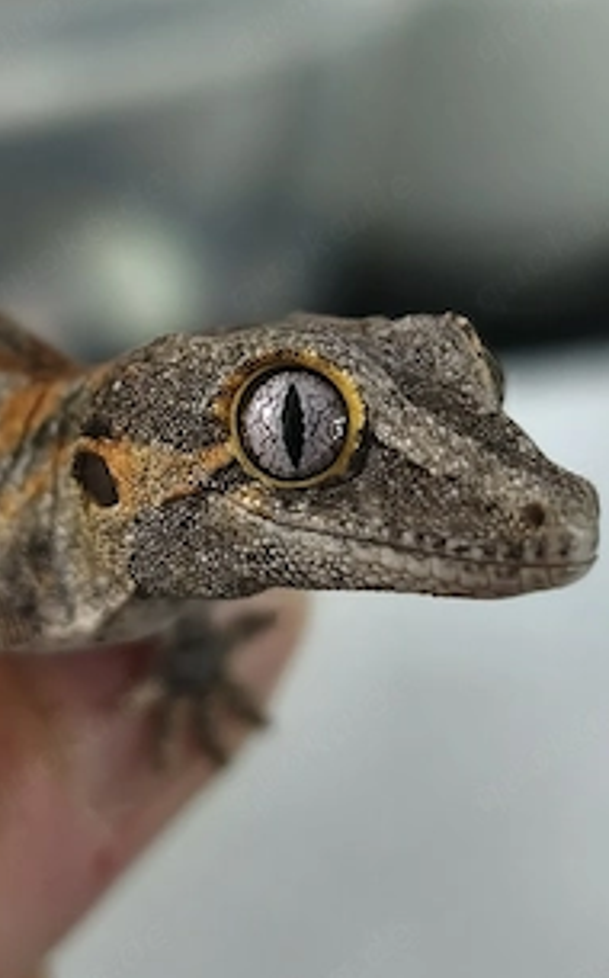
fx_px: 1704
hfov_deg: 20.1
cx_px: 144
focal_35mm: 64
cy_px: 526
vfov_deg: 32.0
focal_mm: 6.06
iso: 2000
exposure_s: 1/33.4
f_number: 1.7
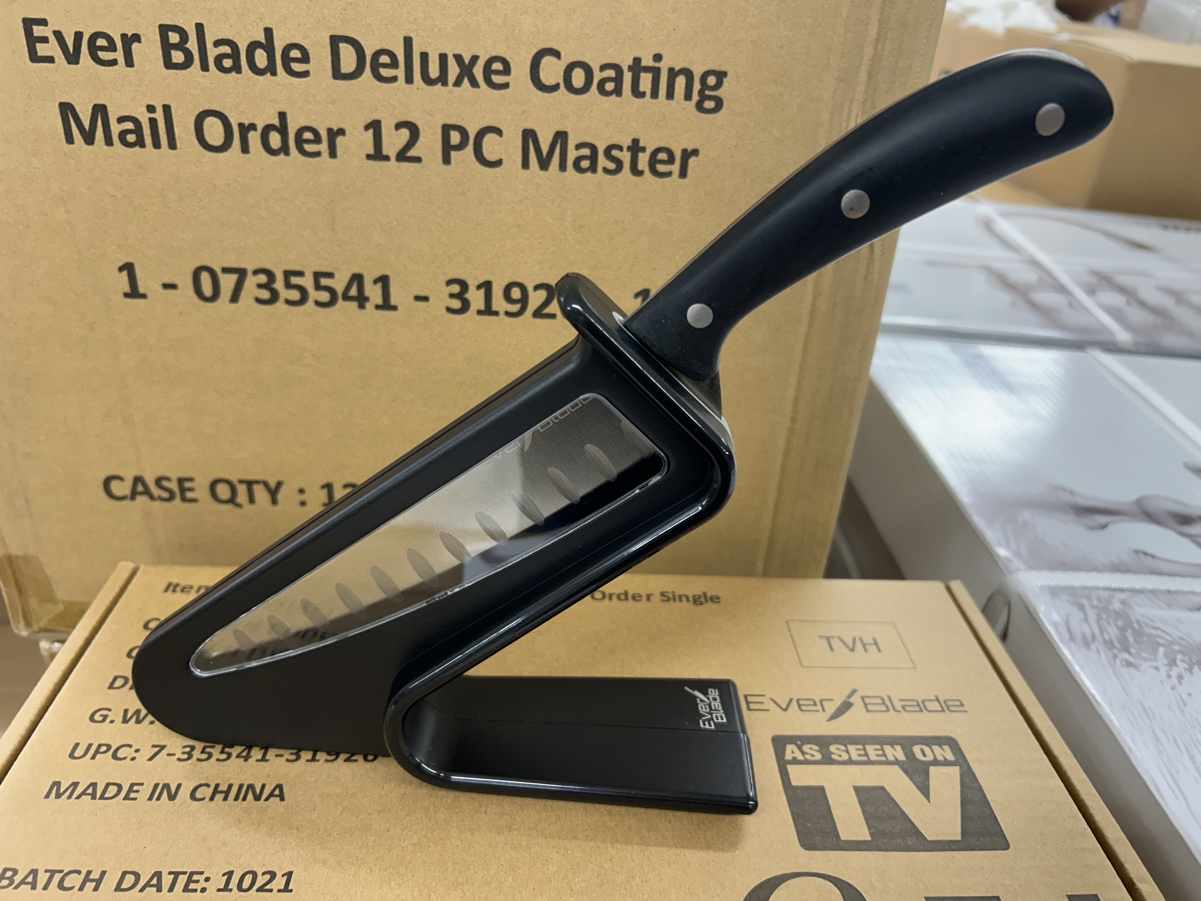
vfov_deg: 53.1
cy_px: 450
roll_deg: -5.3
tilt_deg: -28.8
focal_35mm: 26
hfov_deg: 67.3
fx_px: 902
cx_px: 600
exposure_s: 1/120
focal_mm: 5.7
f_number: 1.5
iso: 100
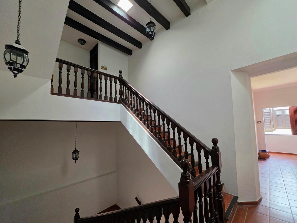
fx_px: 120
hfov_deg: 101.9
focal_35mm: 14
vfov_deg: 85.5
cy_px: 119
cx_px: 158
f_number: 1.9
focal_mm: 2.2
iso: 250
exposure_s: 1/120
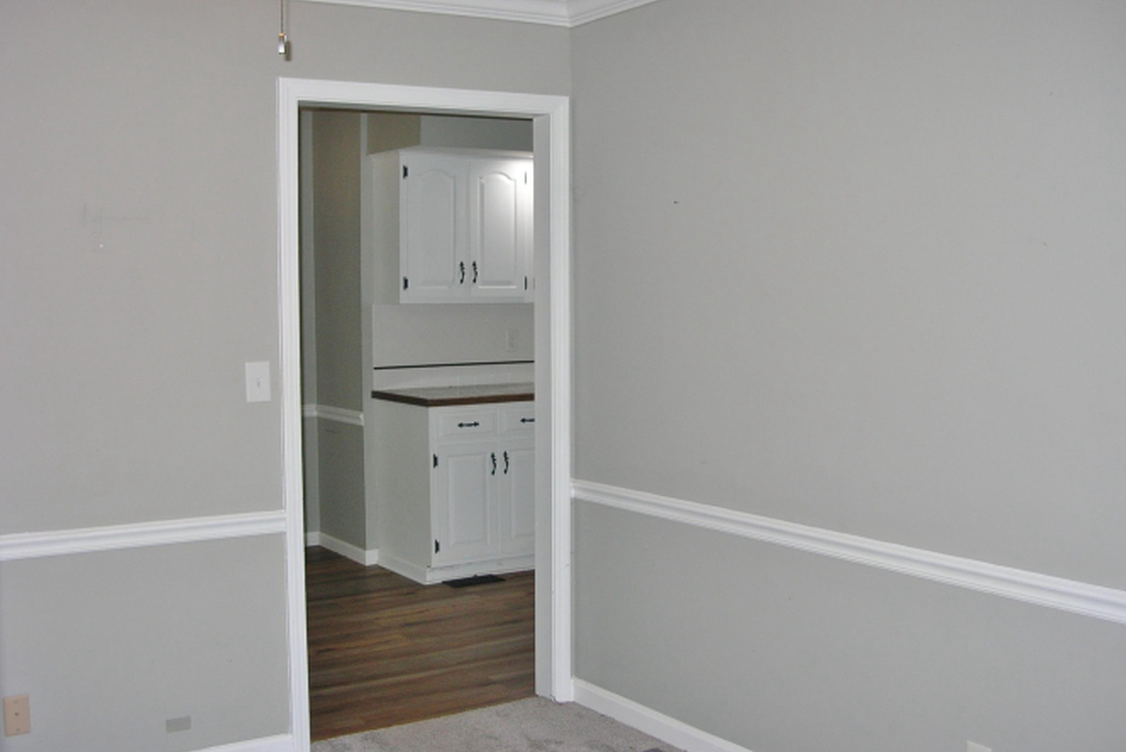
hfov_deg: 44.5
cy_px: 398
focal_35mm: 44
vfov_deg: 30.5
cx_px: 567
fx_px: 1377
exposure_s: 1/60.1
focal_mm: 6.9
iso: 50
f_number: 2.8
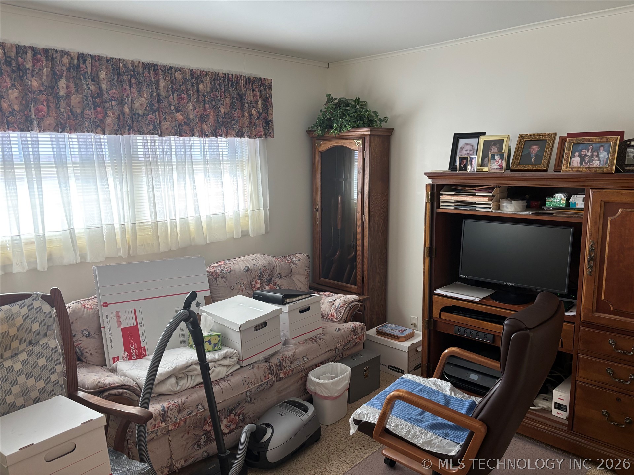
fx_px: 476
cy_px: 238
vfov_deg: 53.1
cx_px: 317
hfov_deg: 67.3
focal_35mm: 26
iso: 160
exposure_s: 1/60
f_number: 1.6
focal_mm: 5.96
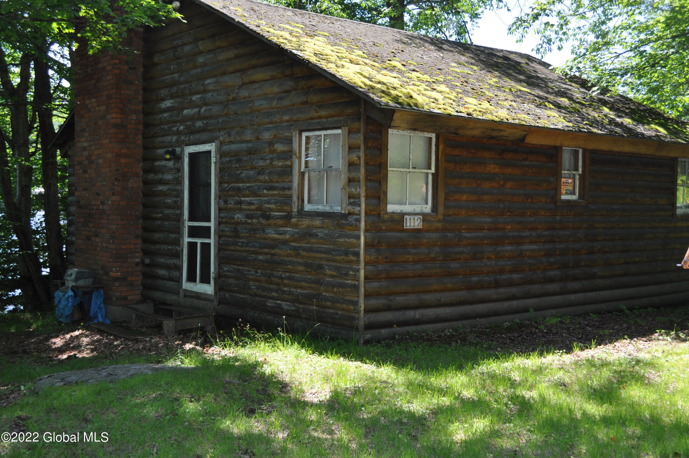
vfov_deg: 30.8
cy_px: 229
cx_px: 344
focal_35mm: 44
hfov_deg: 45.0
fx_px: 831
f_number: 5
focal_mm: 29
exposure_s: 1/200
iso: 200
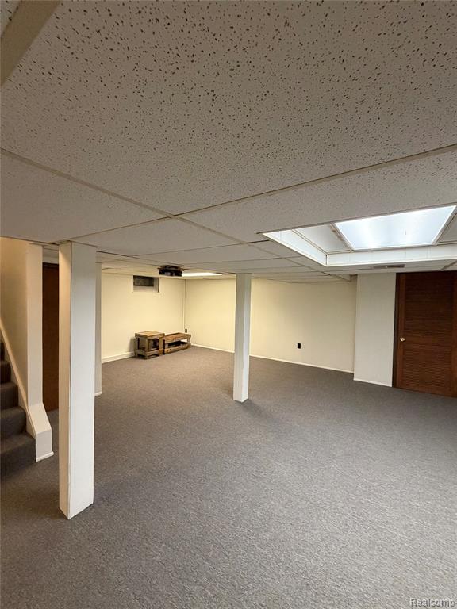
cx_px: 228
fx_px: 246
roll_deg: -1.0
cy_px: 304
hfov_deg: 85.7
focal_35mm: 14
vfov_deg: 102.1
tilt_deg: -1.2
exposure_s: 1/60
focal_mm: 2.22
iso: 320
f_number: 2.2
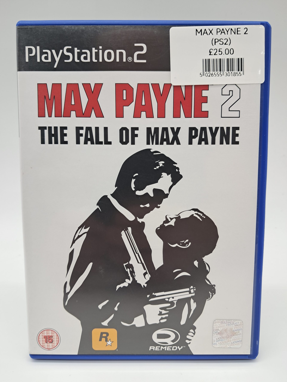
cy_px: 191
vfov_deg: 65.3
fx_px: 298
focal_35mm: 27
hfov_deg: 51.4
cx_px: 144
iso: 80
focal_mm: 4
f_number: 1.8
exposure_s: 1/60
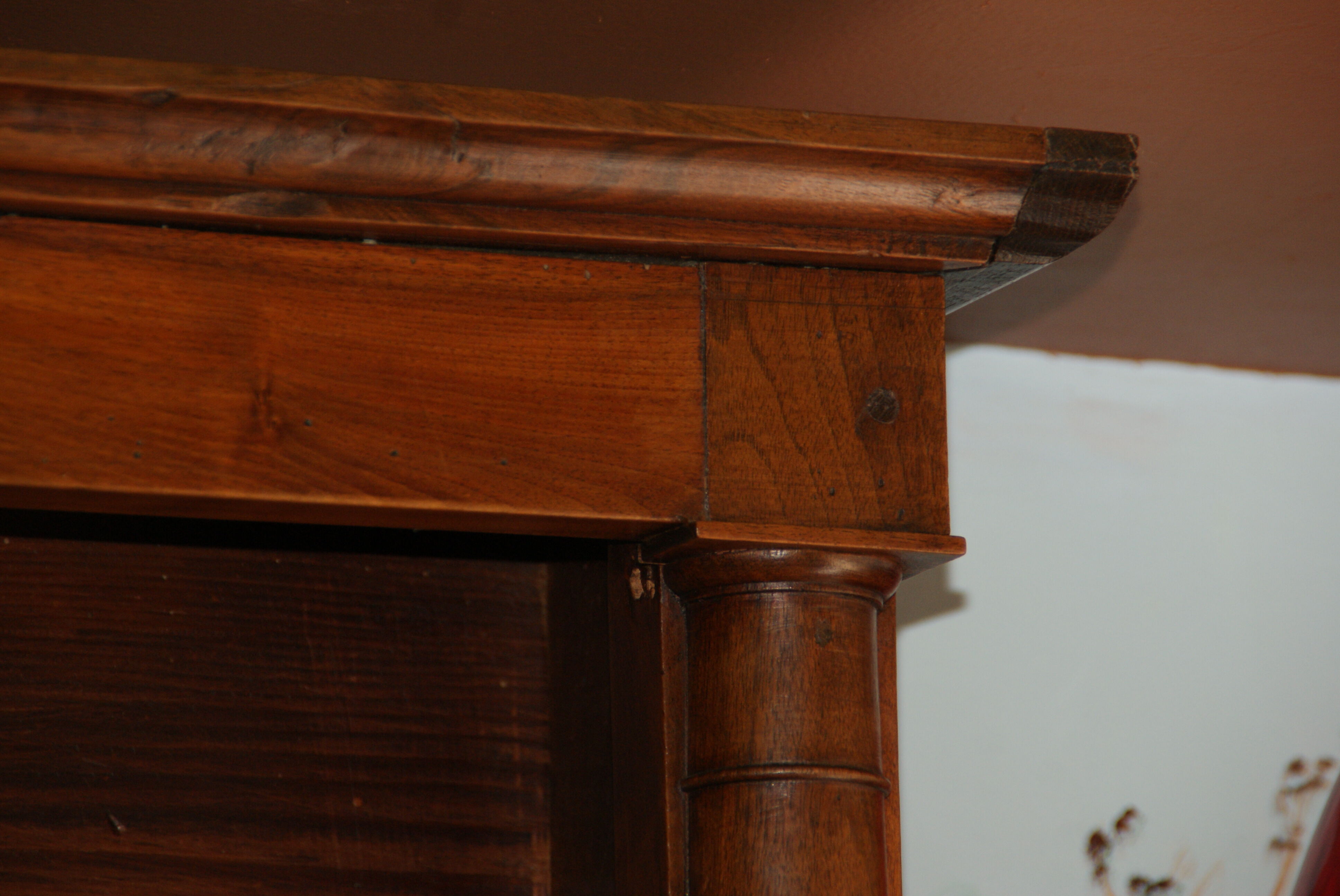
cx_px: 670
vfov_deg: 4.6
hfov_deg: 6.9
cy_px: 448
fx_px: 11180
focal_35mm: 300
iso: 400
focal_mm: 200
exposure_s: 1/125
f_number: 6.3
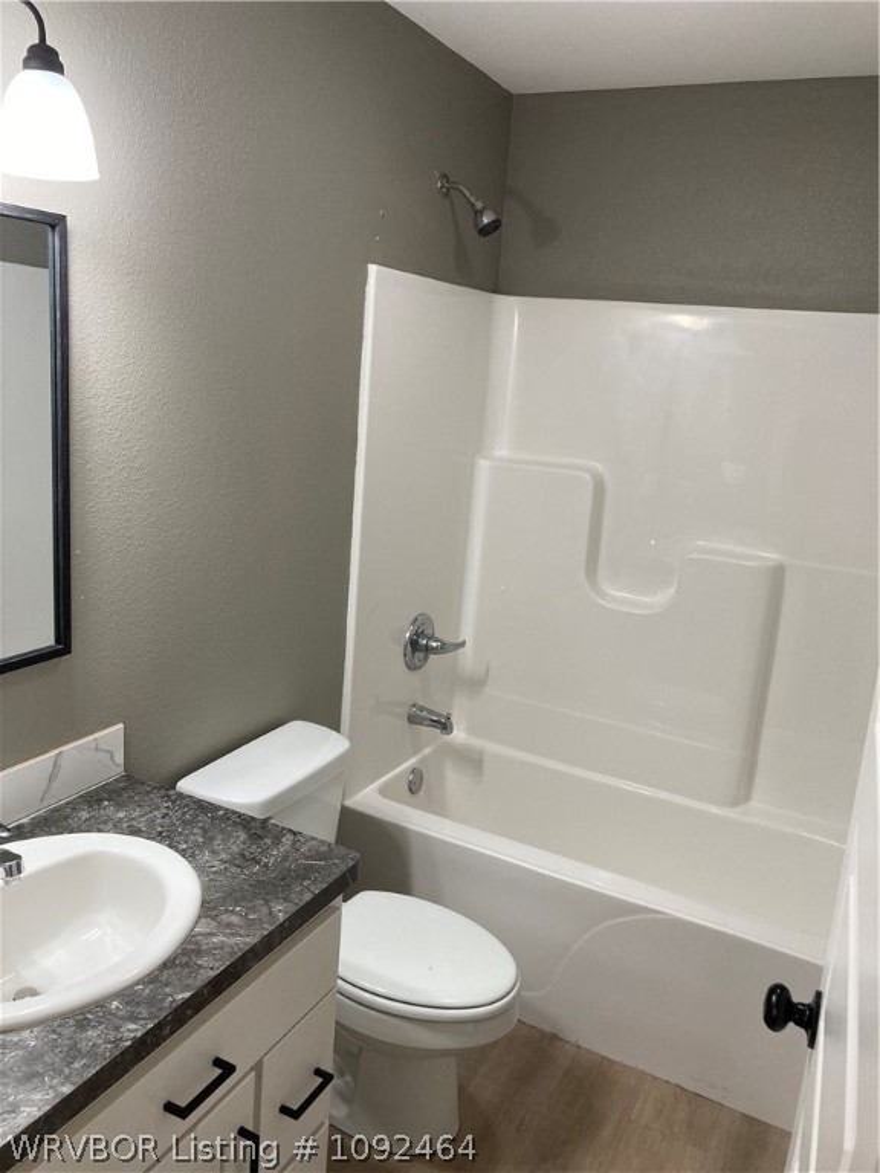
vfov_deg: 63.4
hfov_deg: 49.7
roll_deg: -5.4
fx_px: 949
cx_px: 440
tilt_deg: -11.4
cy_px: 586
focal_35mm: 28
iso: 64
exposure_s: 1/60
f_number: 1.8
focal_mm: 3.99
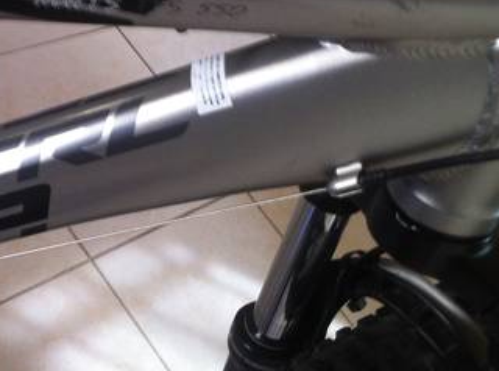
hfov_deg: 26.8
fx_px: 1006
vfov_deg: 20.8
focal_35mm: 70
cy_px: 132
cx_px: 37
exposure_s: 1/15
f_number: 2.8
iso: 100
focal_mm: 3.85
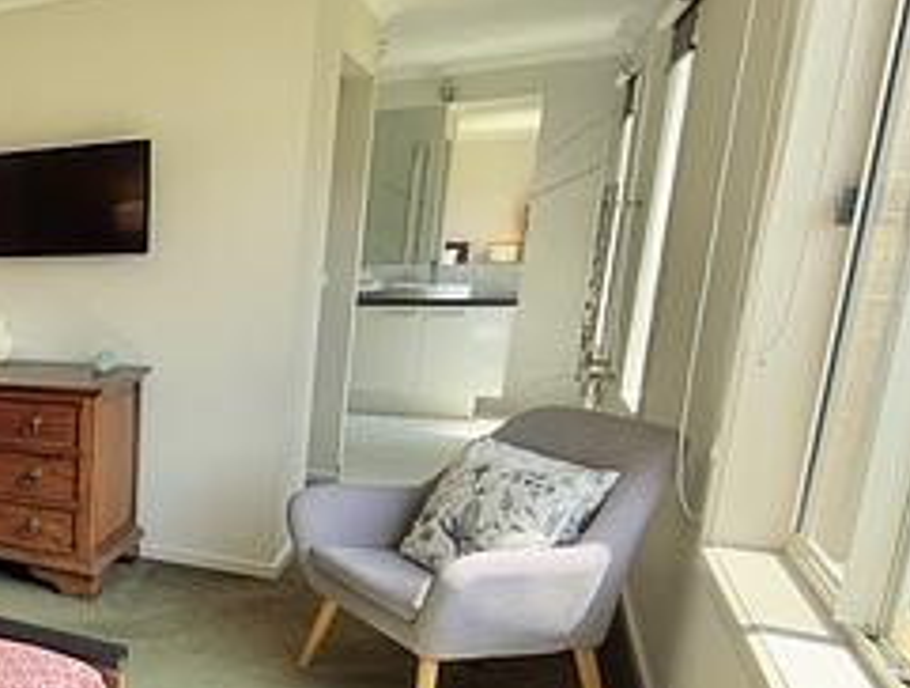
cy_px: 448
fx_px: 949
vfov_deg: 39.4
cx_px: -238
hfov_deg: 36.3
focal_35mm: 36
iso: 50
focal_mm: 2.22
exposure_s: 1/146
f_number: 2.2
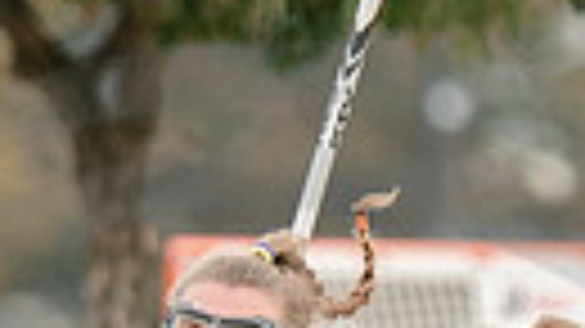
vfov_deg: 0.5
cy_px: 769
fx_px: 38640
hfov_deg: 0.9
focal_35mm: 2492
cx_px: 223
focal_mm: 200
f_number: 2.8
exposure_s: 1/1250
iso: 360
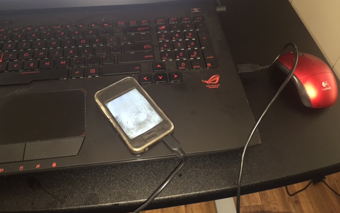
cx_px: 169
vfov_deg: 40.6
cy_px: 97
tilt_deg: -51.0
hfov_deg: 61.2
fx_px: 287
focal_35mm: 31
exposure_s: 1/17
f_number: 2.2
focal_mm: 4.15
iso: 100
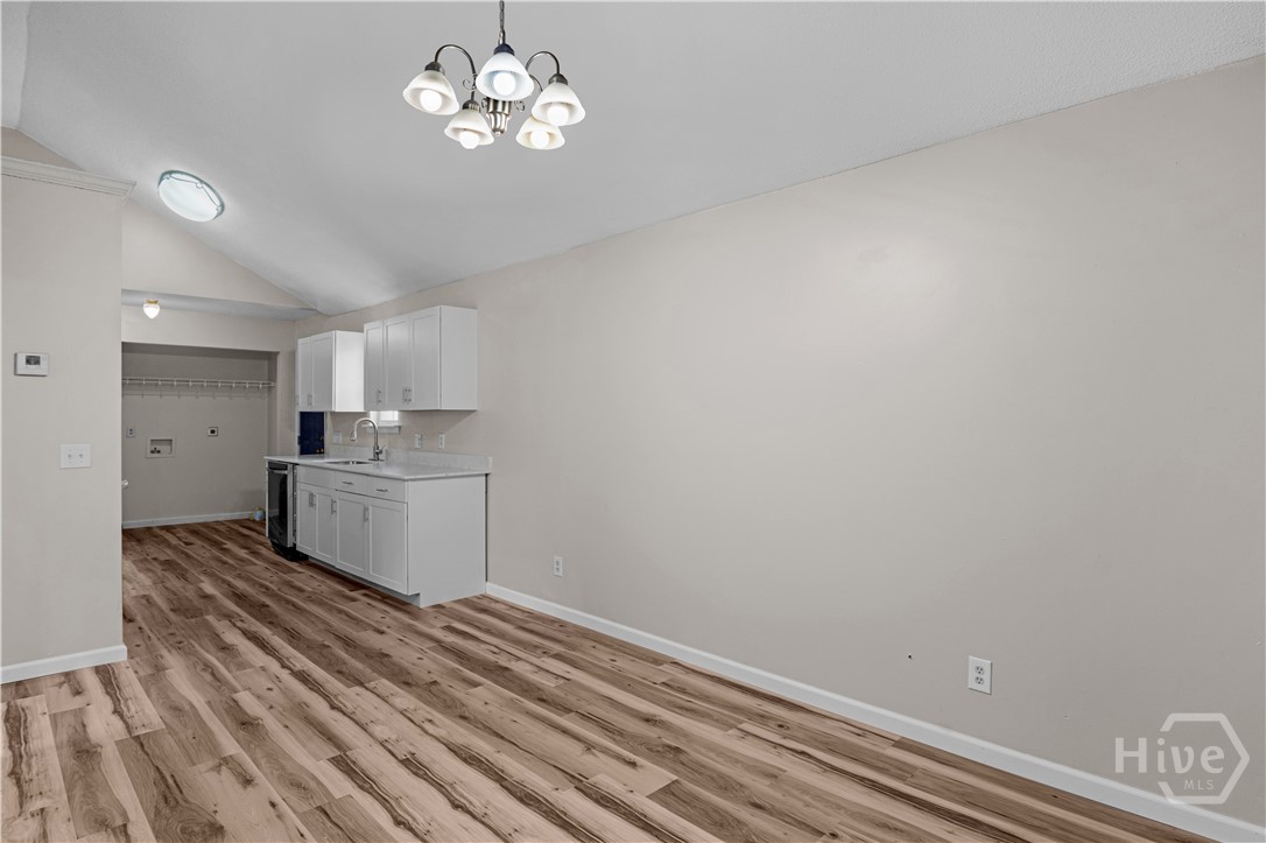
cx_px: 633
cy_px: 422
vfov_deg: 72.0
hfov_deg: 95.0
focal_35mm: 16
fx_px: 580
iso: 250
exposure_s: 1/4
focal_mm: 11
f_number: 7.1
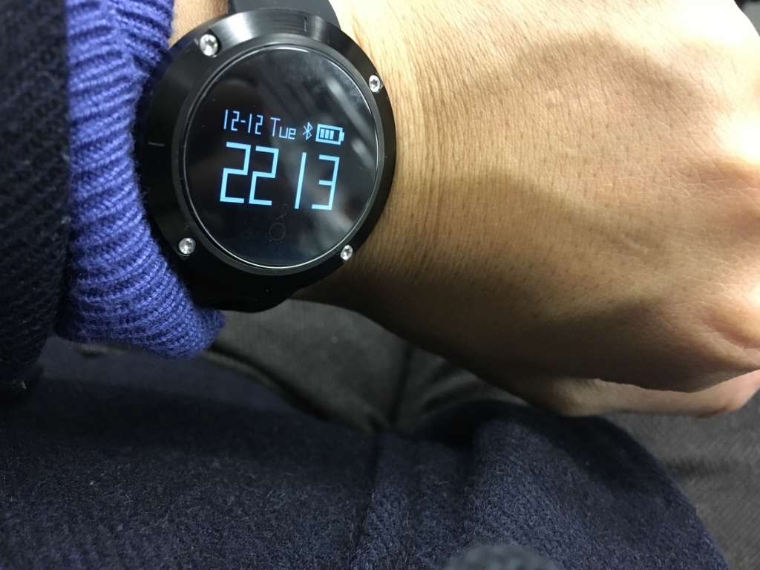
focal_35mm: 29
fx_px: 637
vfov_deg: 48.2
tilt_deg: -56.0
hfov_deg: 61.7
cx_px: 380
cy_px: 285
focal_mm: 4.15
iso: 250
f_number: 2.2
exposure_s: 1/15
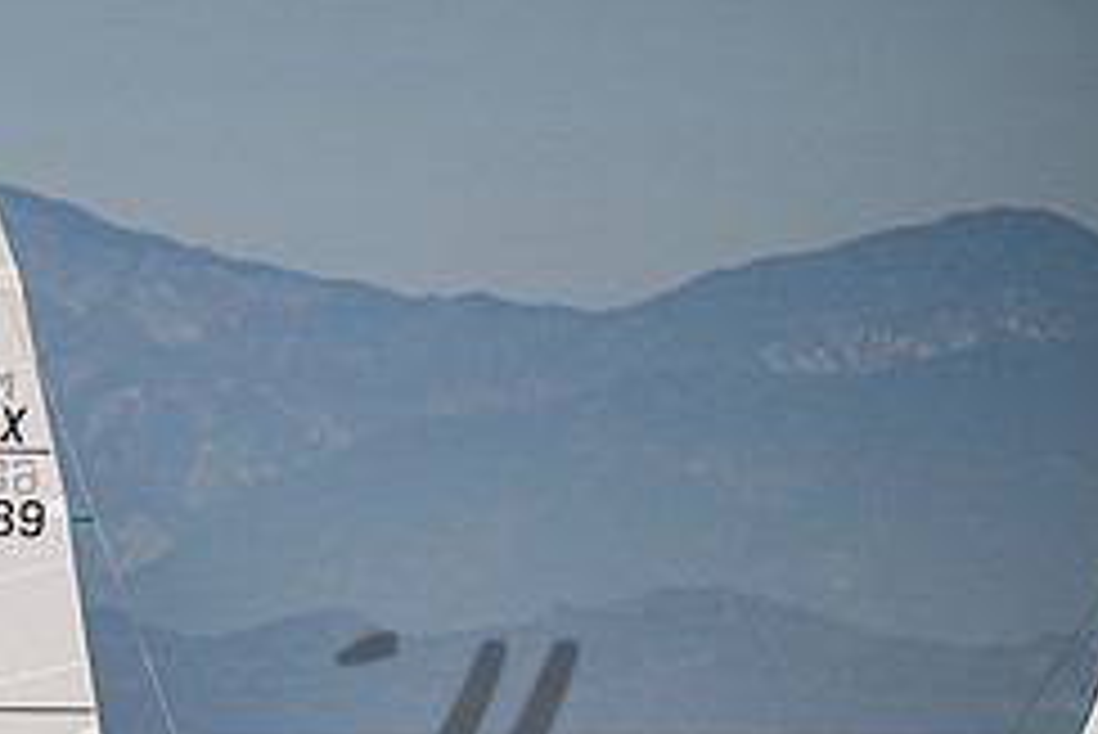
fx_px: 23437
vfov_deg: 1.8
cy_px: 853
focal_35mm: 768
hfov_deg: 2.7
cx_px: -56
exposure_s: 1/3200
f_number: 5.3
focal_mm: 310
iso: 320
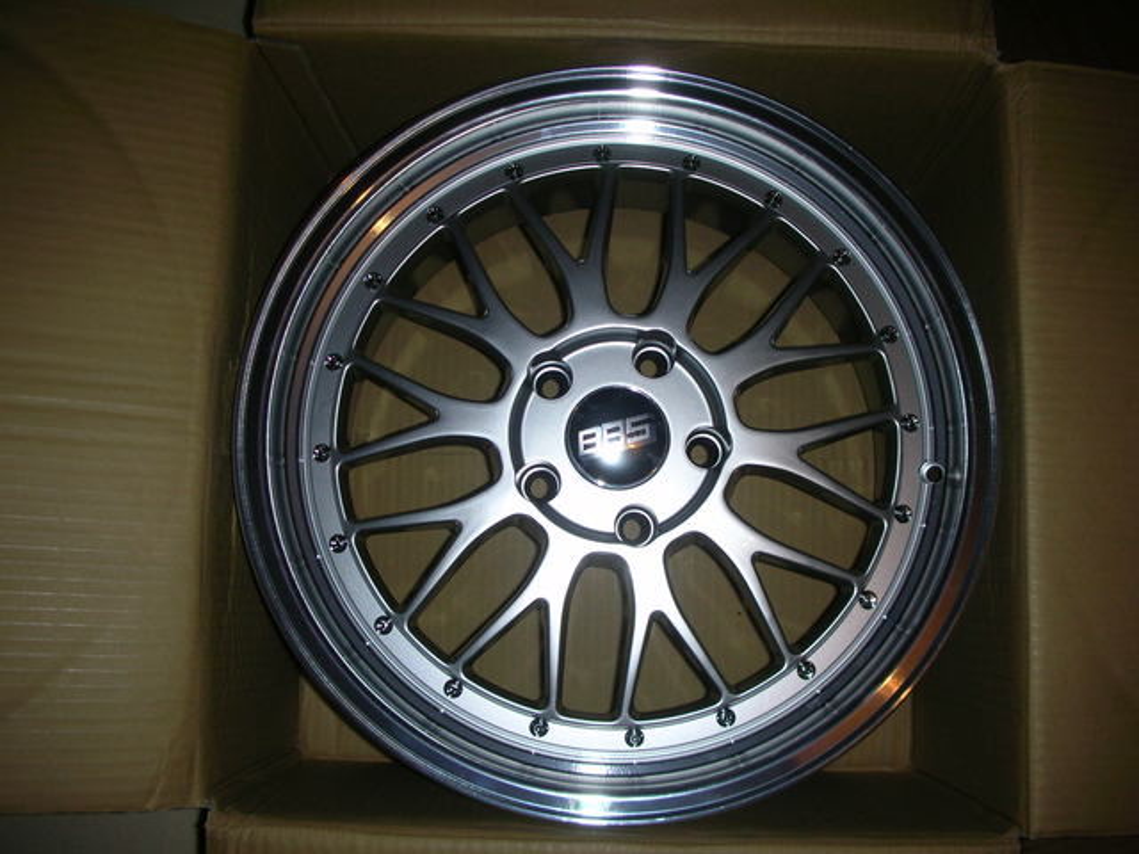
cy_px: 427
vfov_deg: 40.7
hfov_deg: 52.6
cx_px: 570
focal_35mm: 35
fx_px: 1152
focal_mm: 5.8
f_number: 3
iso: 50
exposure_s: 1/60.1
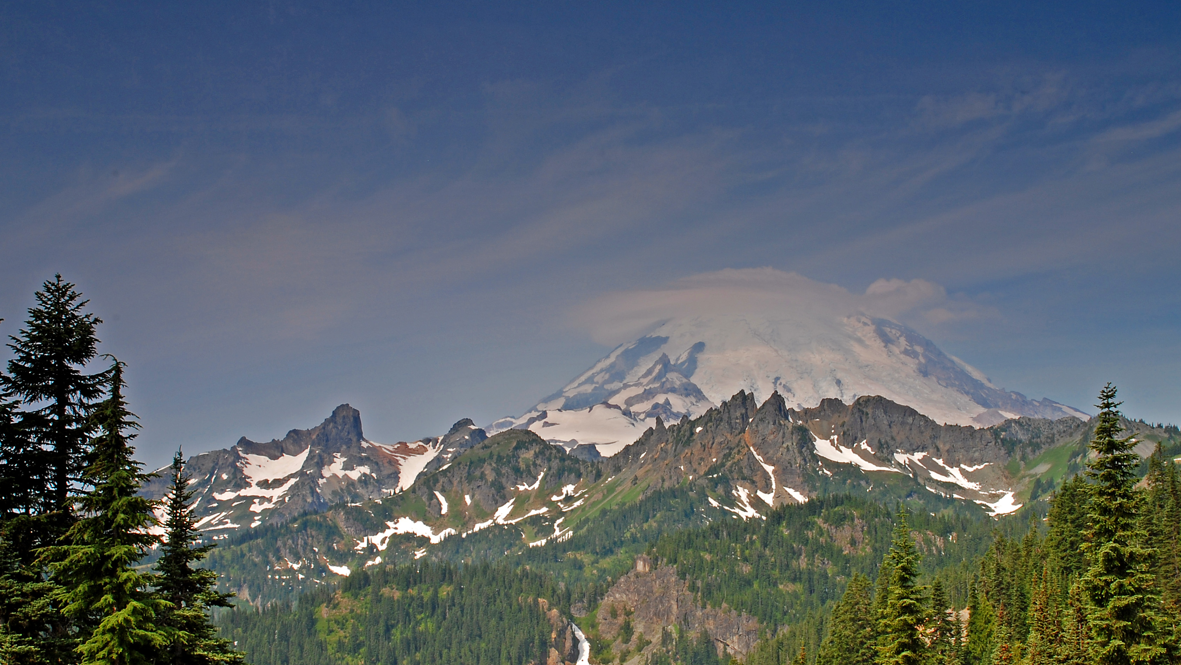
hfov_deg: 36.0
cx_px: 626
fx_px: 1816
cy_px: 403
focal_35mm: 58
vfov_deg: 20.7
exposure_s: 1/20
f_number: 22
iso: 100
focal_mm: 32
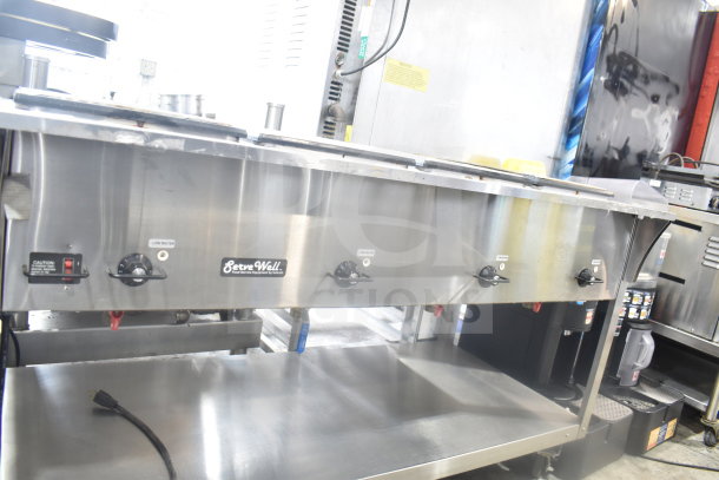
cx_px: 360
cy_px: 240
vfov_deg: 48.0
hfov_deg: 67.4
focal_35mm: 27
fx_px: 539
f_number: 3.5
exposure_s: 1/30
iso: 720
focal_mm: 18
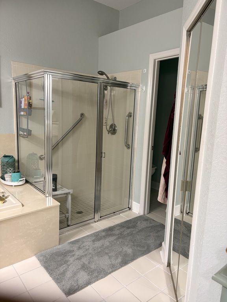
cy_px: 151
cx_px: 114
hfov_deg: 53.1
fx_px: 227
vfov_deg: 67.3
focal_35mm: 26
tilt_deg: -9.6
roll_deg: -2.3
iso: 200
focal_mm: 5.96
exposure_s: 1/60
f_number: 1.6
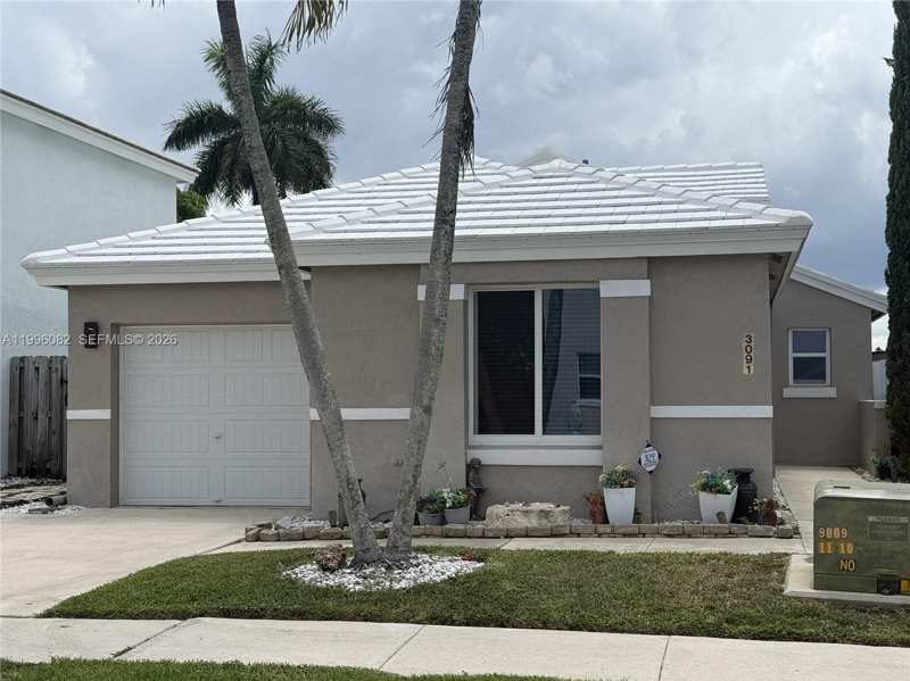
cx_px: 455
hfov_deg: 38.9
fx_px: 1287
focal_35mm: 49
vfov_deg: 29.6
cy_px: 340
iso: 64
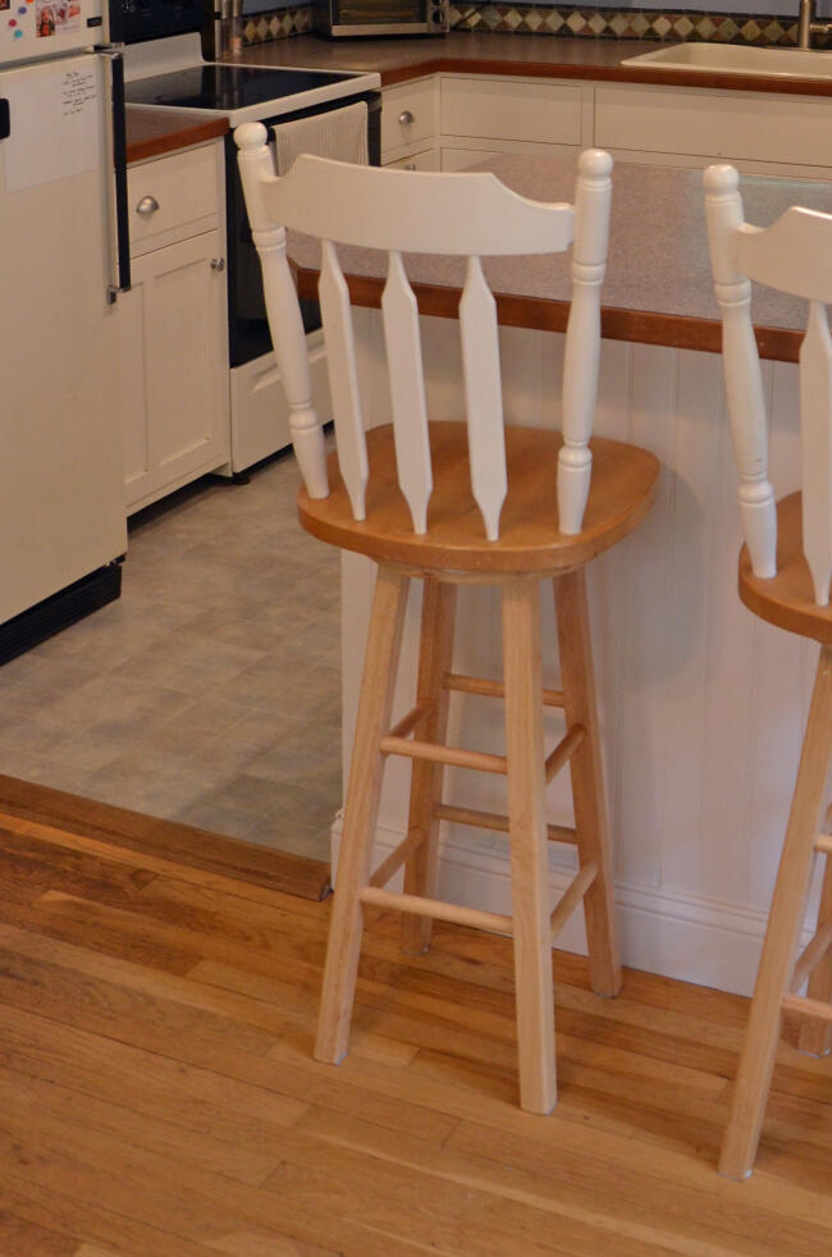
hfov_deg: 24.5
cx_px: 499
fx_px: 1916
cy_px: 186
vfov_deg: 34.7
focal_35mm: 55
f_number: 4
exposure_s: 1/60
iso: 560
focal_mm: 18
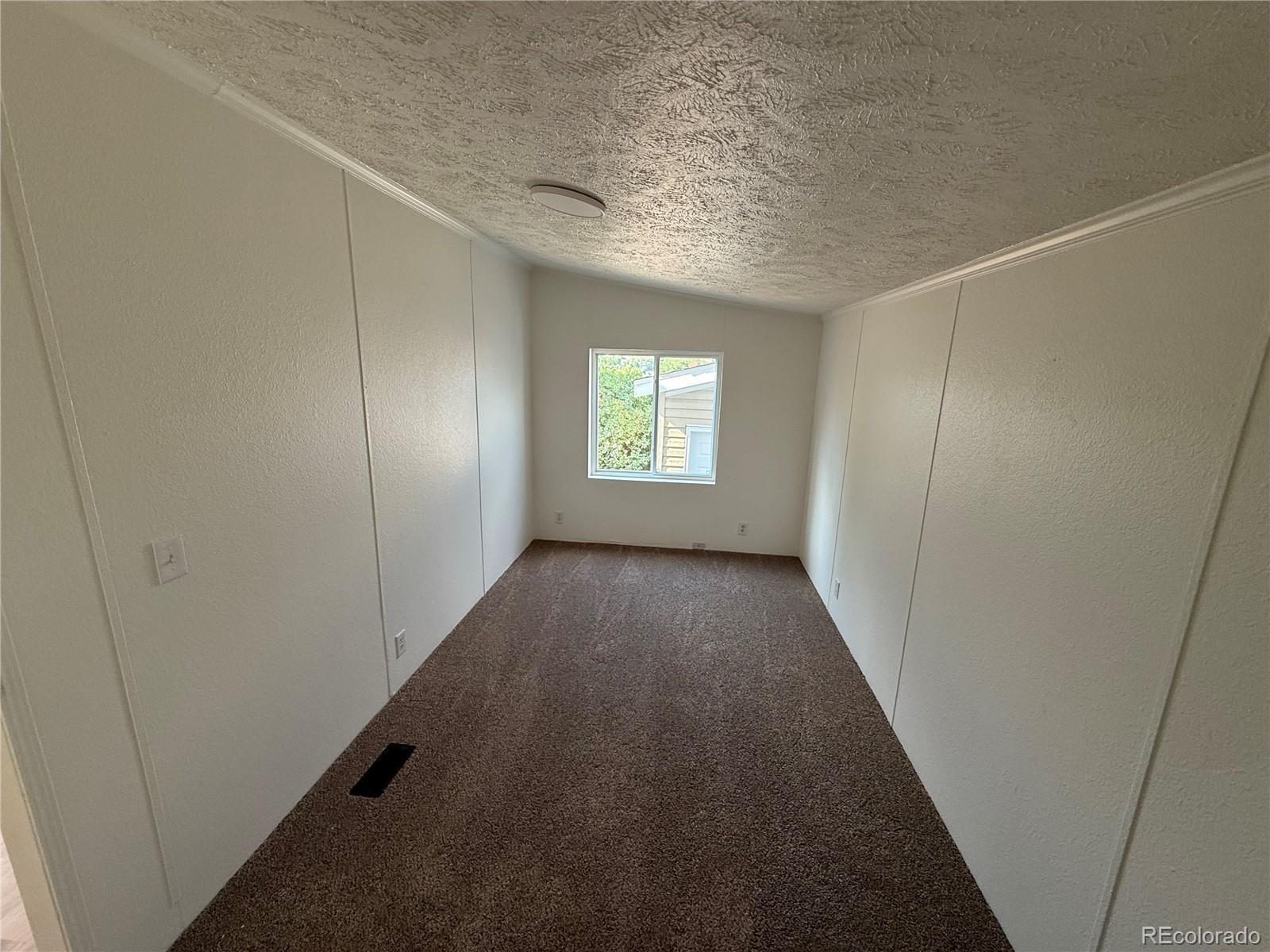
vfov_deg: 85.7
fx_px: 514
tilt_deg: -12.7
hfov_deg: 102.1
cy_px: 476
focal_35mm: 14
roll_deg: -1.7
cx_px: 635
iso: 160
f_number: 2.2
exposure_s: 1/99
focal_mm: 2.22
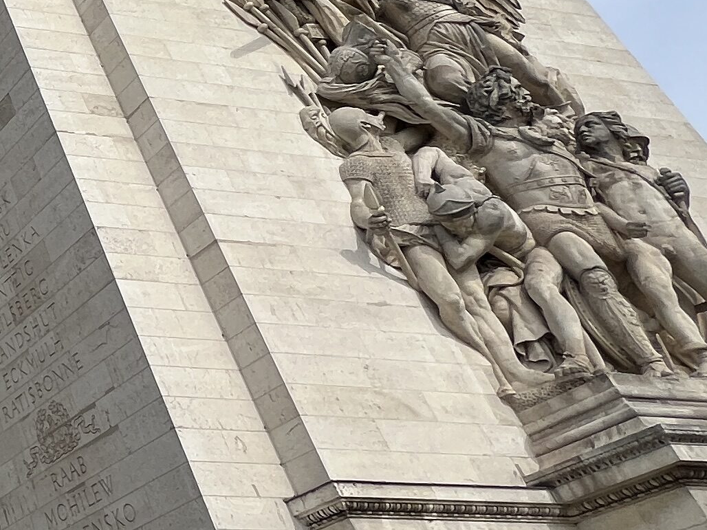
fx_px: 1042
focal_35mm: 51
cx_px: -451
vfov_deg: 27.8
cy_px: 78
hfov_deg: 24.6
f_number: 1.8
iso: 32
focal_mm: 1.57
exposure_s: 1/1698
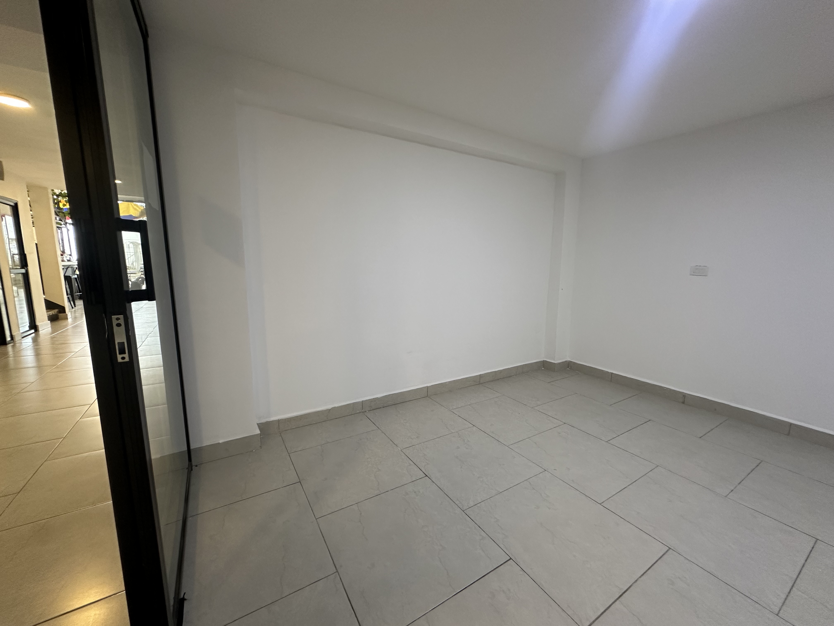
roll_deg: -1.5
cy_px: 313
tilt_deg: -9.2
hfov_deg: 102.1
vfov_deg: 85.7
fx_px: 337
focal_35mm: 14
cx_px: 417
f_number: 2.2
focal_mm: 2.22
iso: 160
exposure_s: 1/60
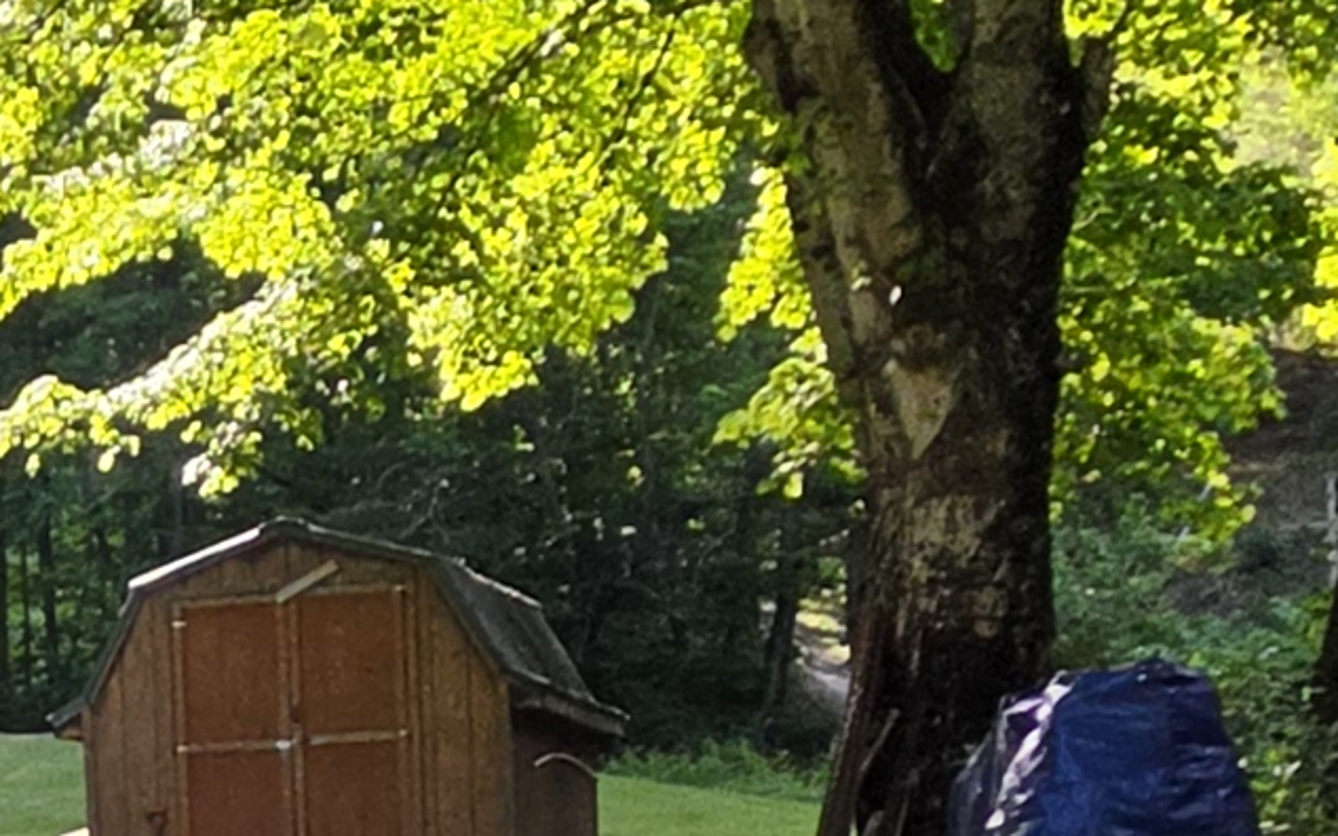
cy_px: 872
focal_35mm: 87
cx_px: -1081
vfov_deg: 14.7
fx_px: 3172
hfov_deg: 18.5
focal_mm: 2.2
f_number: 1.9
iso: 100
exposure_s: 1/2000
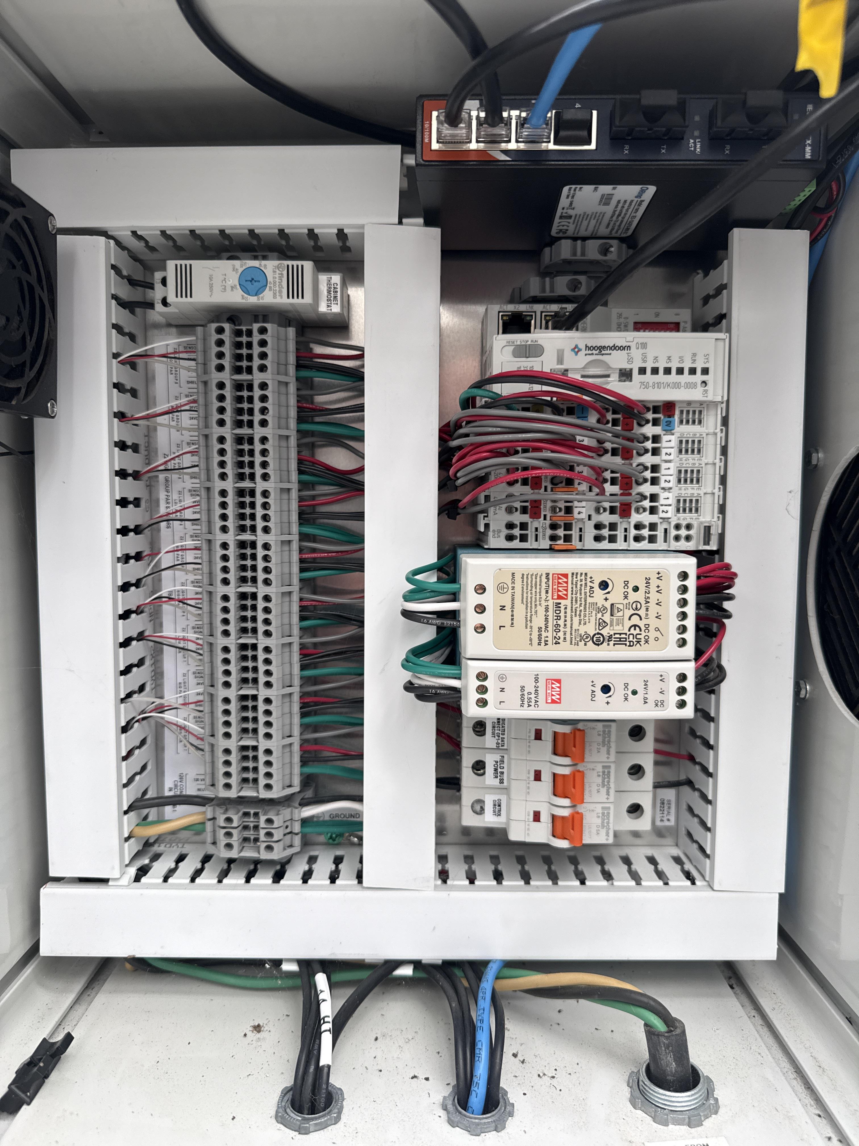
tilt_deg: -2.7
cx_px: 430
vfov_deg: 71.6
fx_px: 794
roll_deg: -0.2
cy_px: 573
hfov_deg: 56.8
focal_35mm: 24
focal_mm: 6.76
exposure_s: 1/184
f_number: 1.78
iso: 64
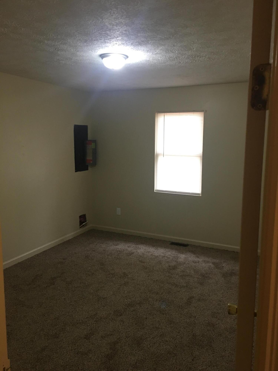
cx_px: 139
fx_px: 311
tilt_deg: -7.5
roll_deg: -0.2
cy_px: 186
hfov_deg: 48.2
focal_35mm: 29
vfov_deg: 61.7
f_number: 2.2
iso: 80
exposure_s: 1/15
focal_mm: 4.15
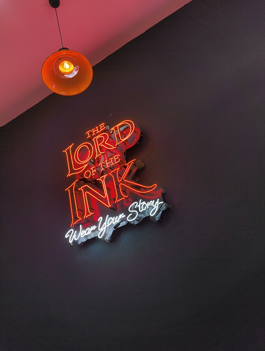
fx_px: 244
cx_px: 132
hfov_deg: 56.9
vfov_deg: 71.5
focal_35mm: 24
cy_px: 176
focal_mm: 5.56
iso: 100
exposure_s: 1/100
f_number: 1.87
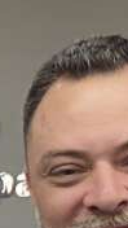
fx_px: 1261
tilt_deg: -5.7
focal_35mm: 209
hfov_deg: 5.5
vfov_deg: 10.0
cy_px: 328
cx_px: -246
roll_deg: +1.1
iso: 125
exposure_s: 1/60
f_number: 1.8
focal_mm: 4.25
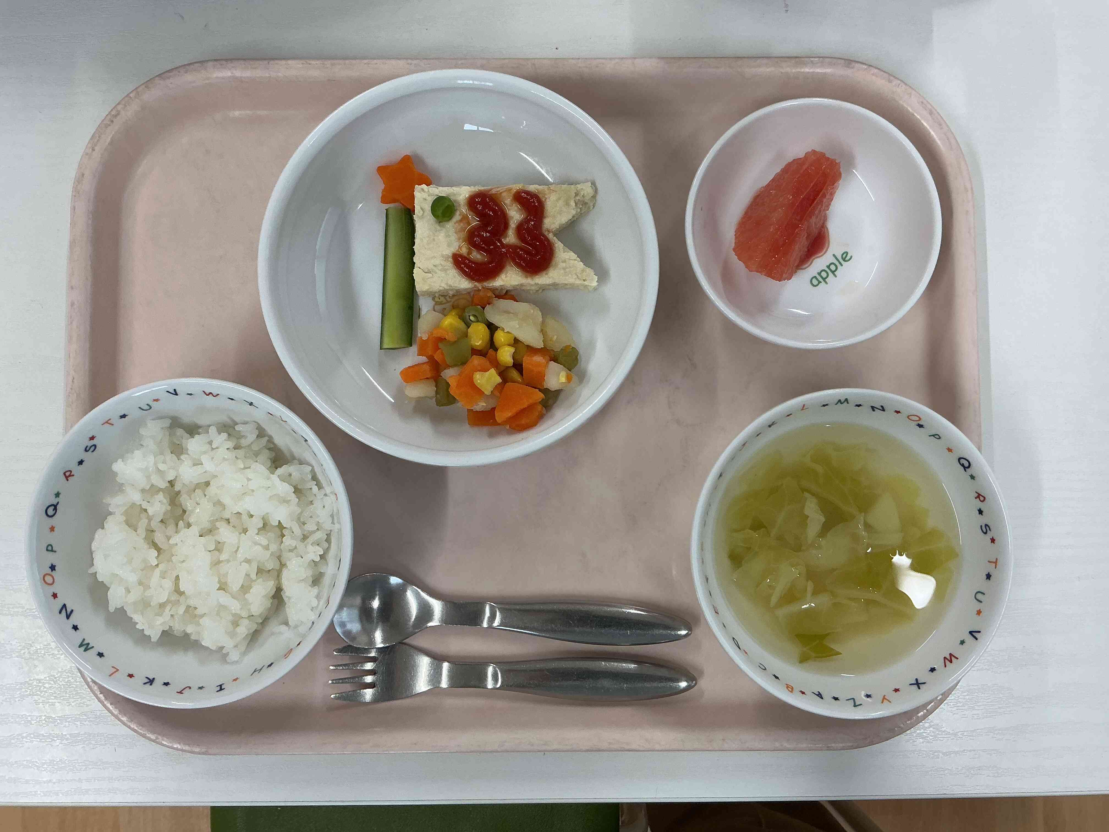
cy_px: 416
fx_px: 929
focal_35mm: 29
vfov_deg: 48.2
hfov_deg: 61.7
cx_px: 554
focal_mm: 3
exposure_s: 1/120
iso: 64
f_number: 1.8
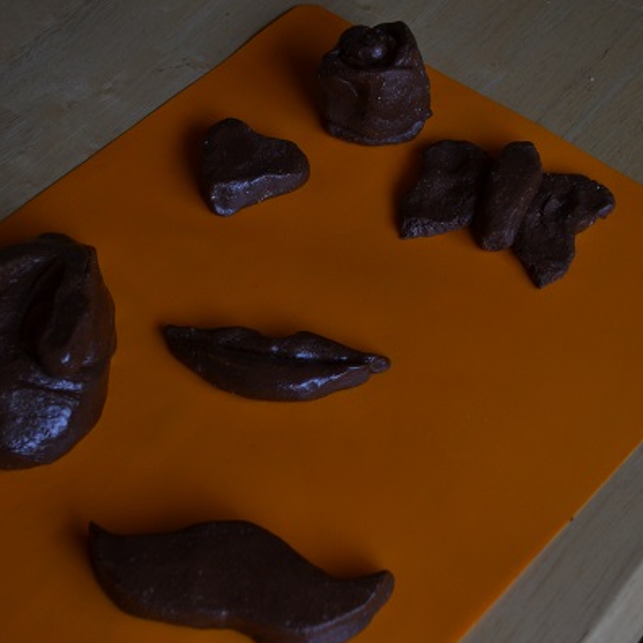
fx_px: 1422
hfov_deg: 25.4
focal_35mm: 68
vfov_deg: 25.5
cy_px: 322
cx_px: 265
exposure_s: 1/80
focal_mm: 35
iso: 400
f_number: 5
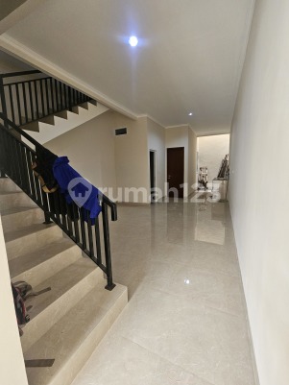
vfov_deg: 106.2
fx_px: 145
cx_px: 144
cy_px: 192
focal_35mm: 13
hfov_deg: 89.9
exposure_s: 1/70.8
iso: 400
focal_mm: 2.2
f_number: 2.2
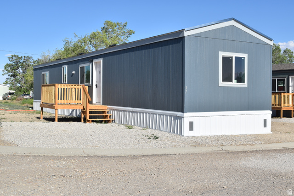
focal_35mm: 44
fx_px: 355
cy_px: 98
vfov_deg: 30.9
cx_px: 147
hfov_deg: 45.0
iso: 100
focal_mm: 29
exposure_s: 1/320
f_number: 9
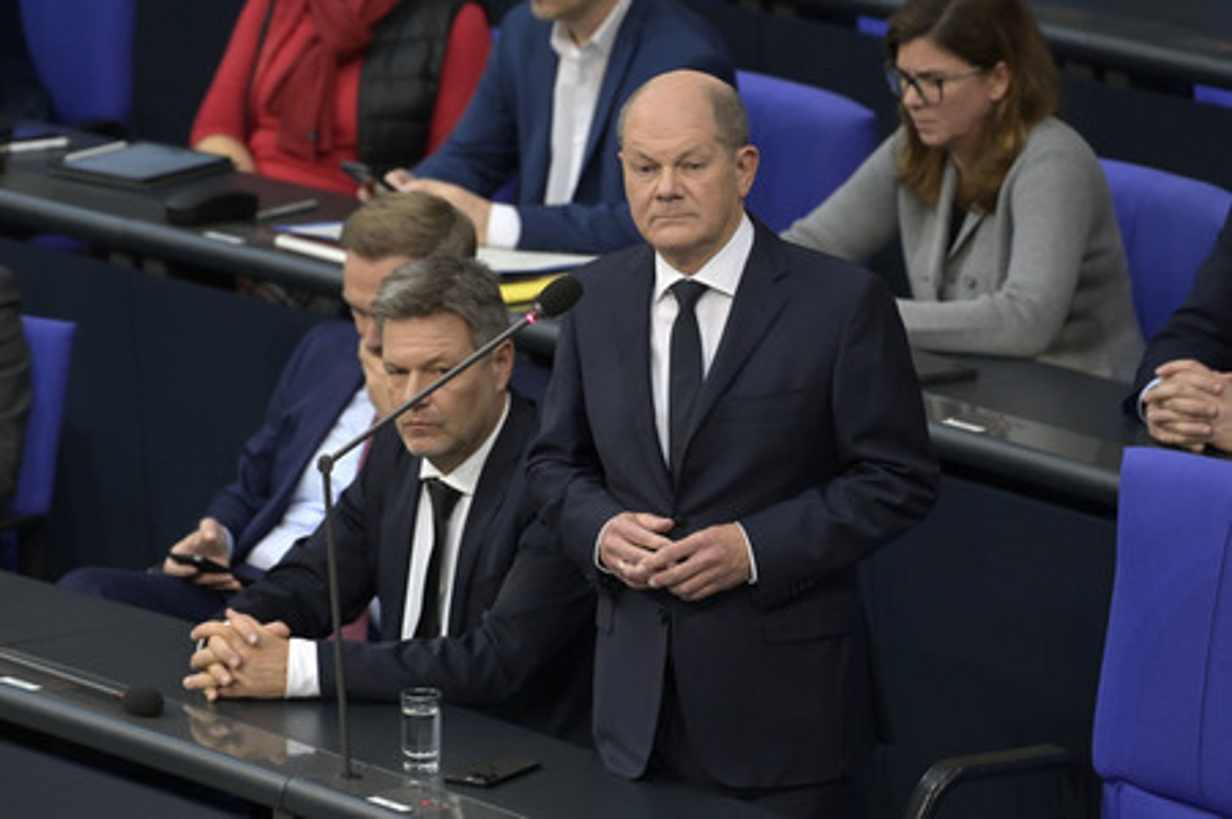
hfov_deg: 5.4
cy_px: 410
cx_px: 616
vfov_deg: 3.6
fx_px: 12995
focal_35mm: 380
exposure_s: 1/320
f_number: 5.6
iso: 10000
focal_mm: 380
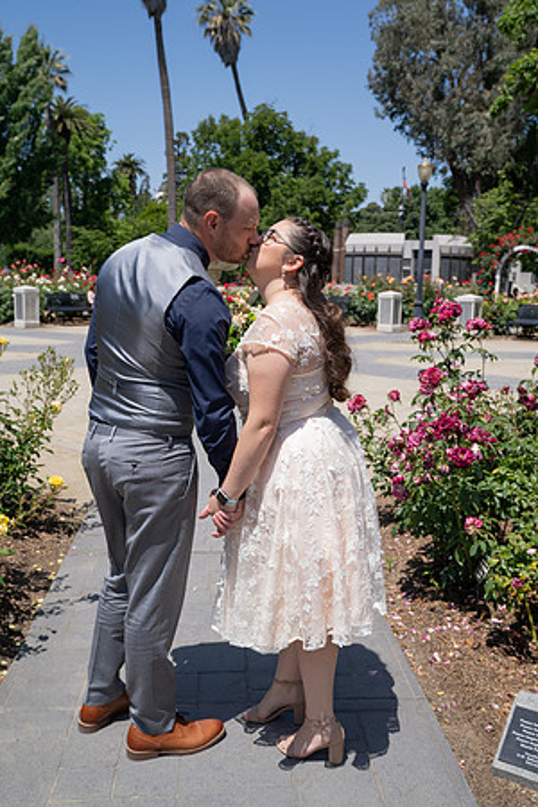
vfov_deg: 54.4
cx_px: 269
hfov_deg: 37.9
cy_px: 404
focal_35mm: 35
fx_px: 785
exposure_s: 1/320
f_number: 5.6
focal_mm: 35
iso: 100
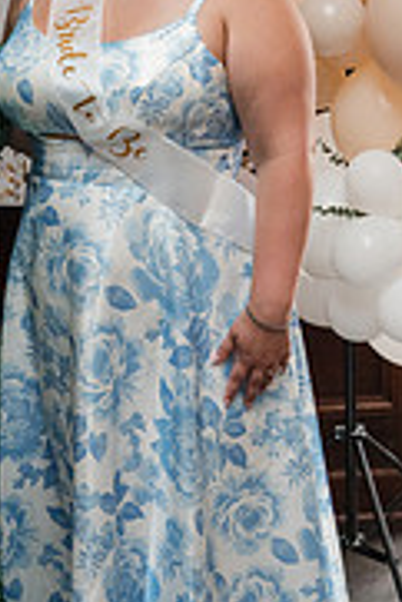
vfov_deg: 23.3
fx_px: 1454
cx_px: 13
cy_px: 213
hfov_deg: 15.5
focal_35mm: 87
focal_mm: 35
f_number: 9
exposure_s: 1/250
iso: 6400
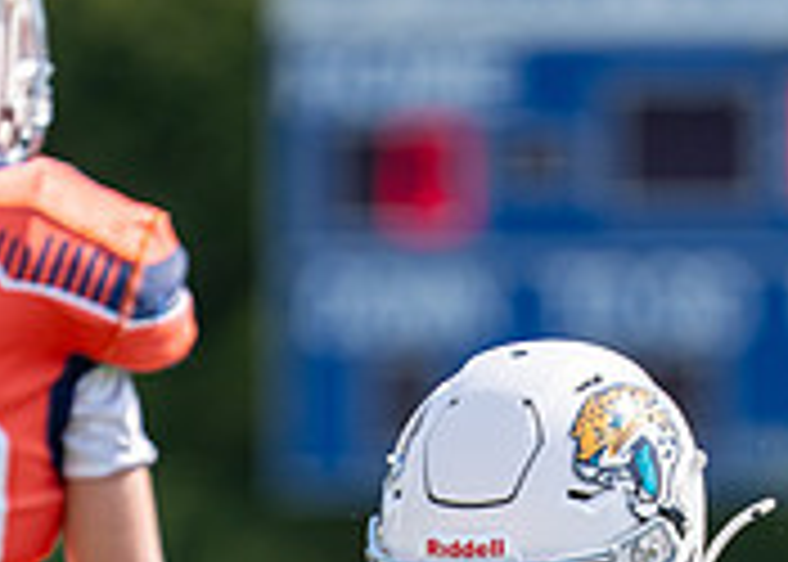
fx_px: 16718
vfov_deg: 1.9
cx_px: 456
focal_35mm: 747
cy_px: 966
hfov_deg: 2.7
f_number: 2.8
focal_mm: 200
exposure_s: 1/2500
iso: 160
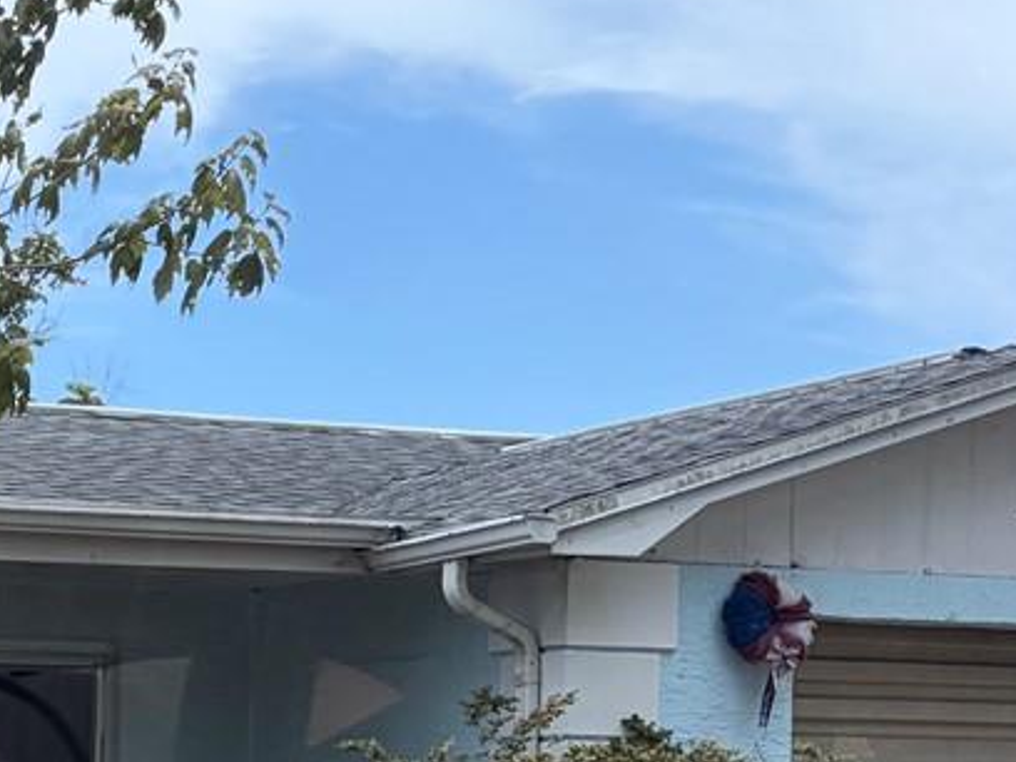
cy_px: 904
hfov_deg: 18.1
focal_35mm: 102
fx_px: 2994
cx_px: -269
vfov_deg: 14.1
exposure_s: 1/430
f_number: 1.6
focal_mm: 5.96
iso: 50
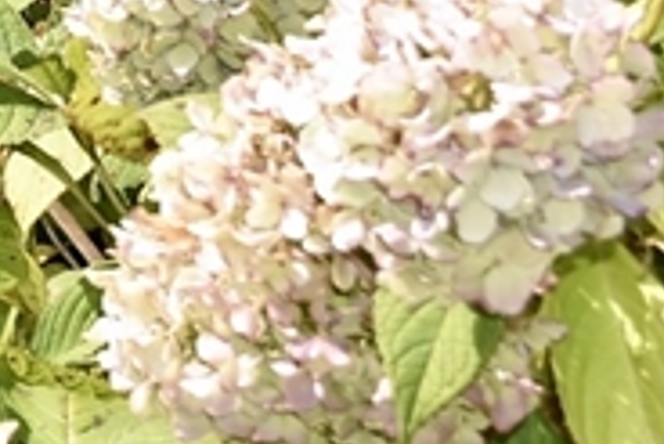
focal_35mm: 217
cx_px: -736
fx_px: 4005
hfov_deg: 8.9
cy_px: -771
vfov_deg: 6.0
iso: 100
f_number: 5.6
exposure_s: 1/250
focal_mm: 26
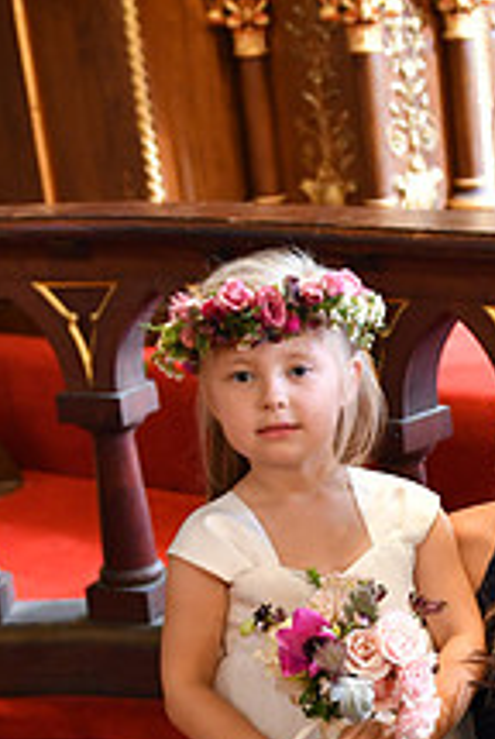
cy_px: 825
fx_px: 1994
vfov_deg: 20.0
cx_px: 624
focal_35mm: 97
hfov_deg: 13.7
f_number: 2.8
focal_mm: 24
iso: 1250
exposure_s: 1/40
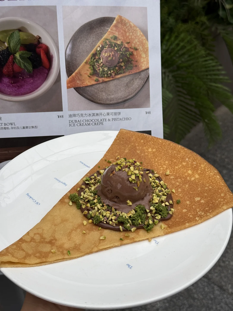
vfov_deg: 39.7
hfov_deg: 30.3
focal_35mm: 48
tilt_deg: -40.6
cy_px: 156
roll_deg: +1.9
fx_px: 431
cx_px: 116
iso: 64
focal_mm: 6.76
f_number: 1.78
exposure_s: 1/452
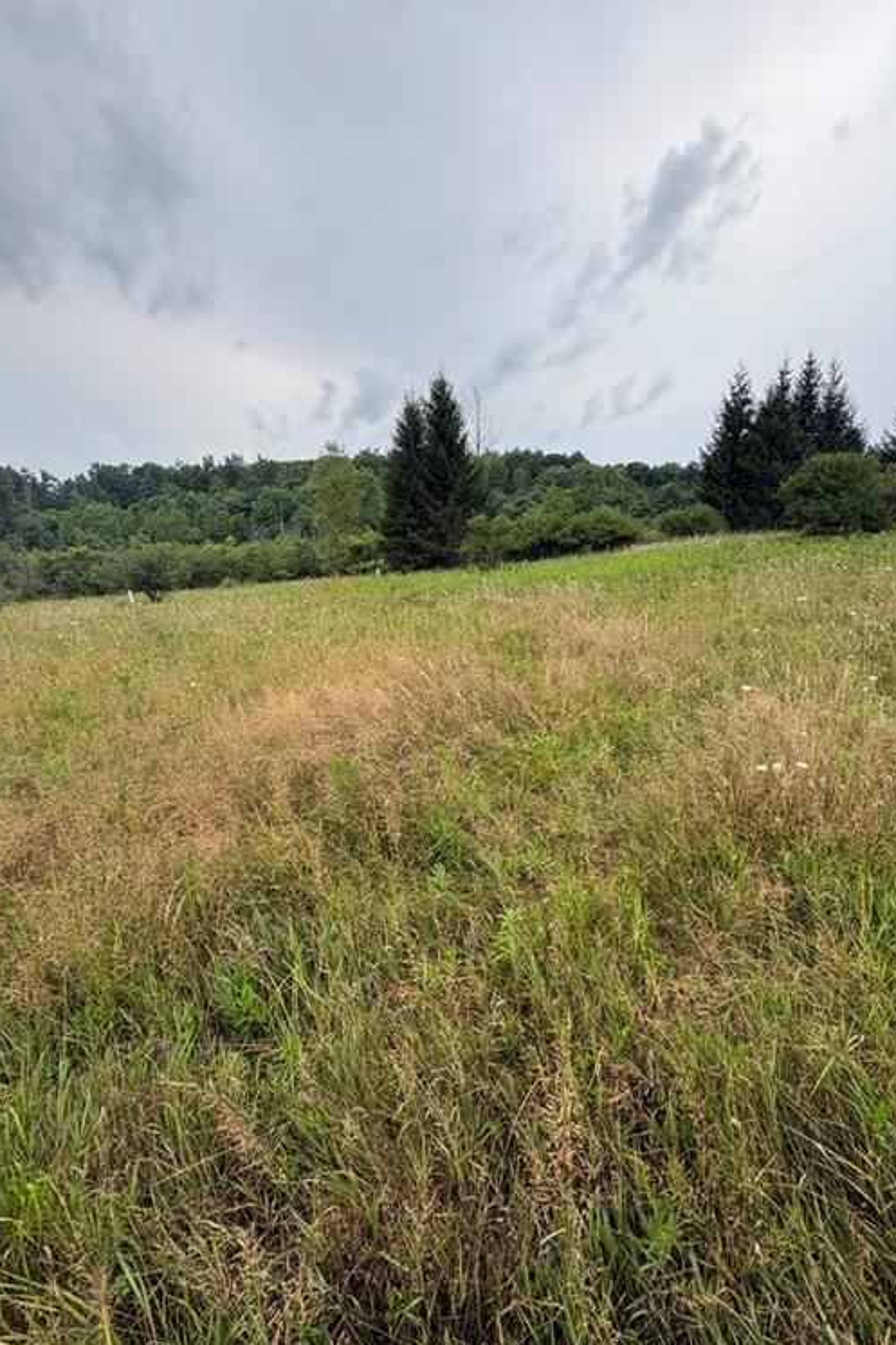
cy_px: 660
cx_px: 474
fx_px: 560
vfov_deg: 100.4
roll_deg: +3.8
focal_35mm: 15
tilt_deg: -12.5
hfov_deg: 77.2
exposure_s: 1/392
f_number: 2.2
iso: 50
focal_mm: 2.22
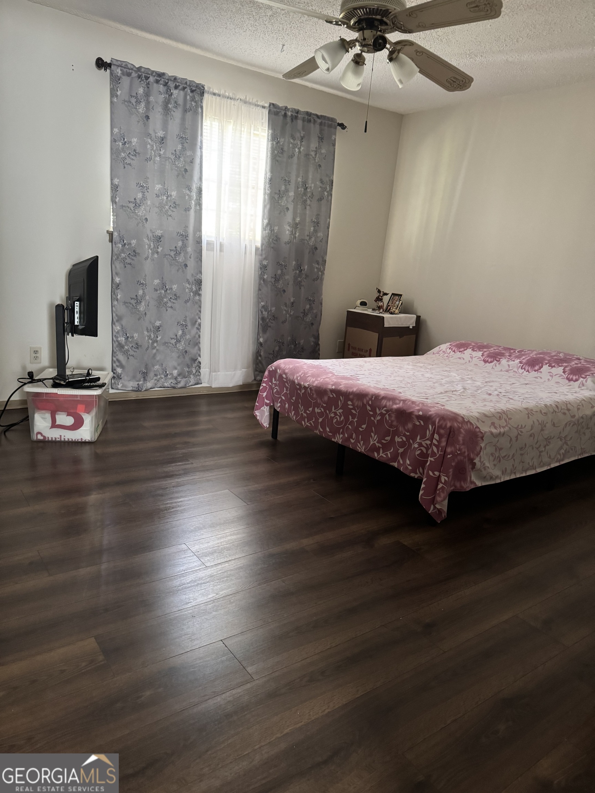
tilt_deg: -14.4
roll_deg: -6.7
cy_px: 396
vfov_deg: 71.6
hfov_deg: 56.8
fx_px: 550
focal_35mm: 24
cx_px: 298
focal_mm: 6.76
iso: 800
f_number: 1.78
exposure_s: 1/40
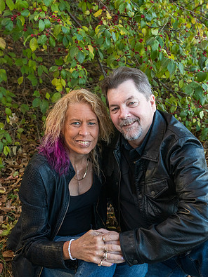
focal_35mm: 46
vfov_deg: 41.2
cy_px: 141
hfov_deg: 31.5
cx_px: 105
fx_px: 369
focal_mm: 42
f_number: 4.5
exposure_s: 1/800
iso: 2000
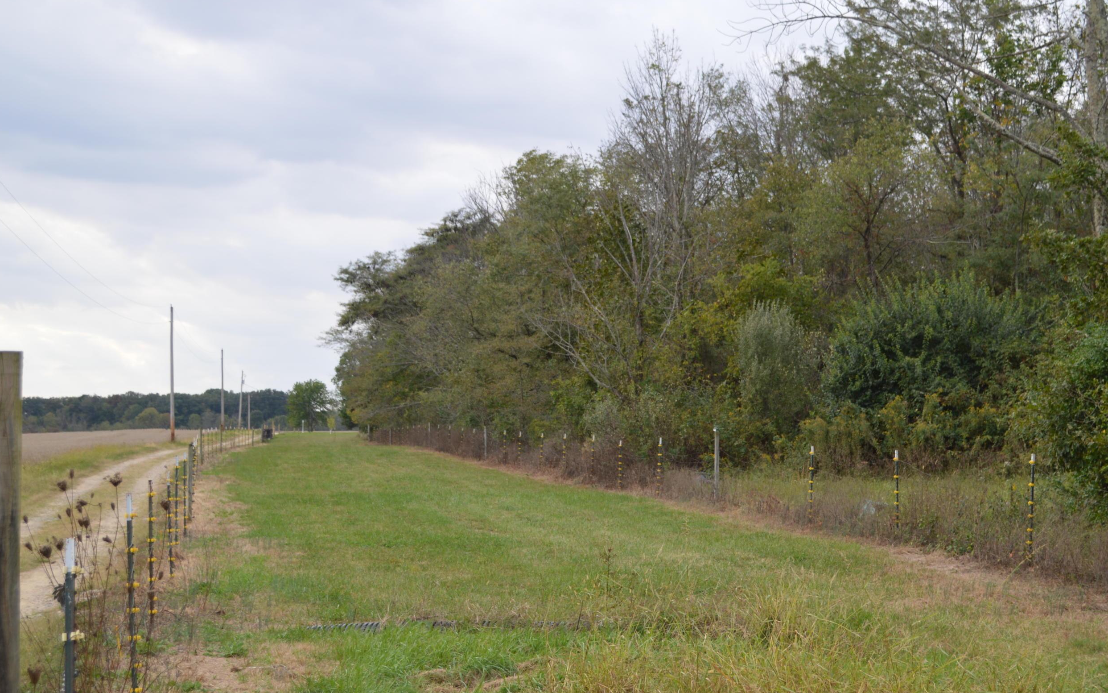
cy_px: 390
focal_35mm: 59
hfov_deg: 34.5
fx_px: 1782
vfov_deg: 22.0
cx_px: 649
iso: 100
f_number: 4.8
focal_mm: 32
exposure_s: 1/125
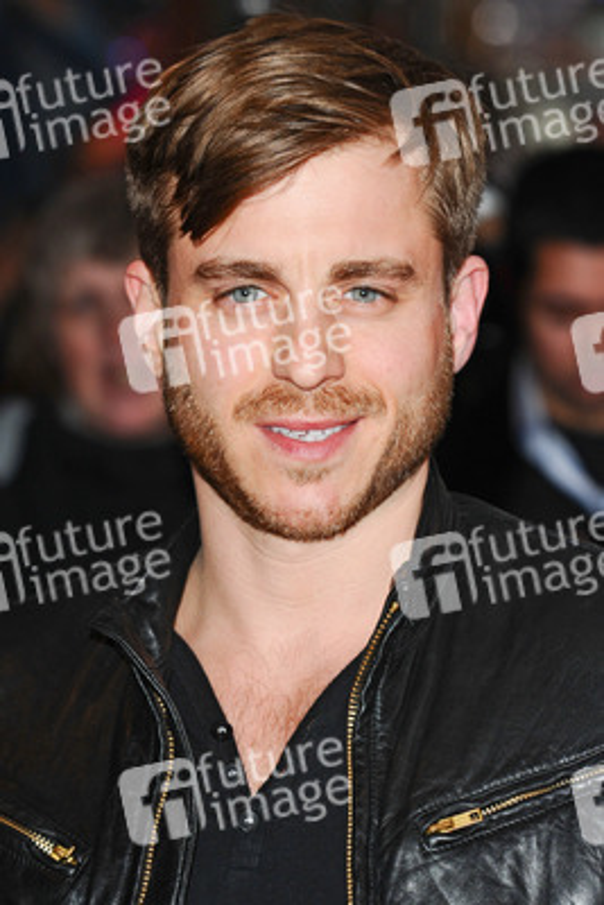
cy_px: 452
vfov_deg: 13.7
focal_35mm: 150
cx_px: 302
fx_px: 3771
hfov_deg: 9.2
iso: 320
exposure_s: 1/200
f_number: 4.5
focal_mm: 100
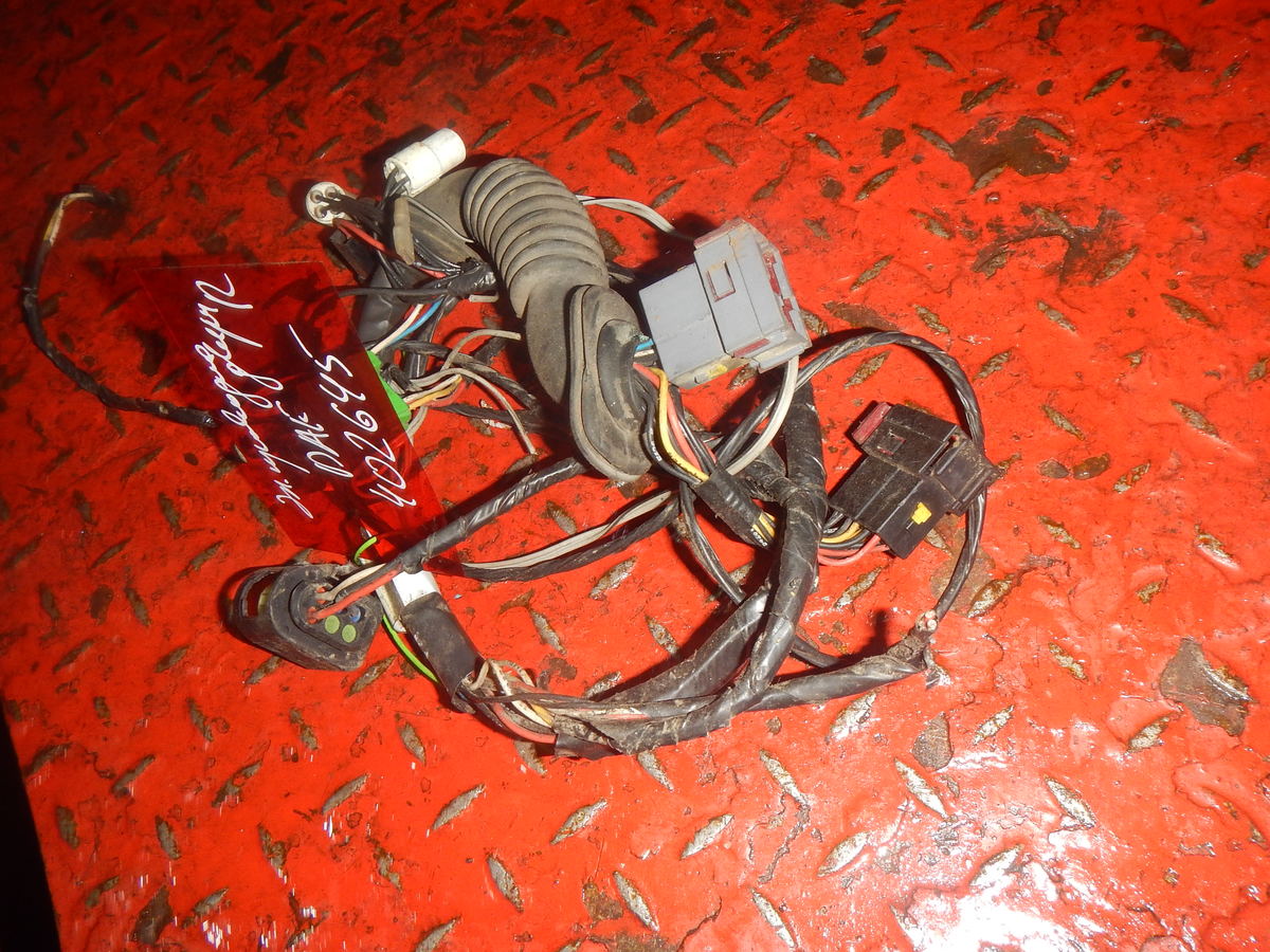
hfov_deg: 63.4
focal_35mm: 28
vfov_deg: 49.7
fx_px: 1027
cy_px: 476
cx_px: 635
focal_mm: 5
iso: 200
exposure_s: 1/30
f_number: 7.8
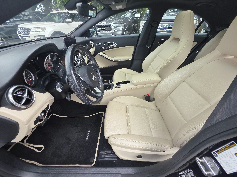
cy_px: 88
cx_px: 118
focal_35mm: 13
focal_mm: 2.2
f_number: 1.9
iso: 32
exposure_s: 1/120
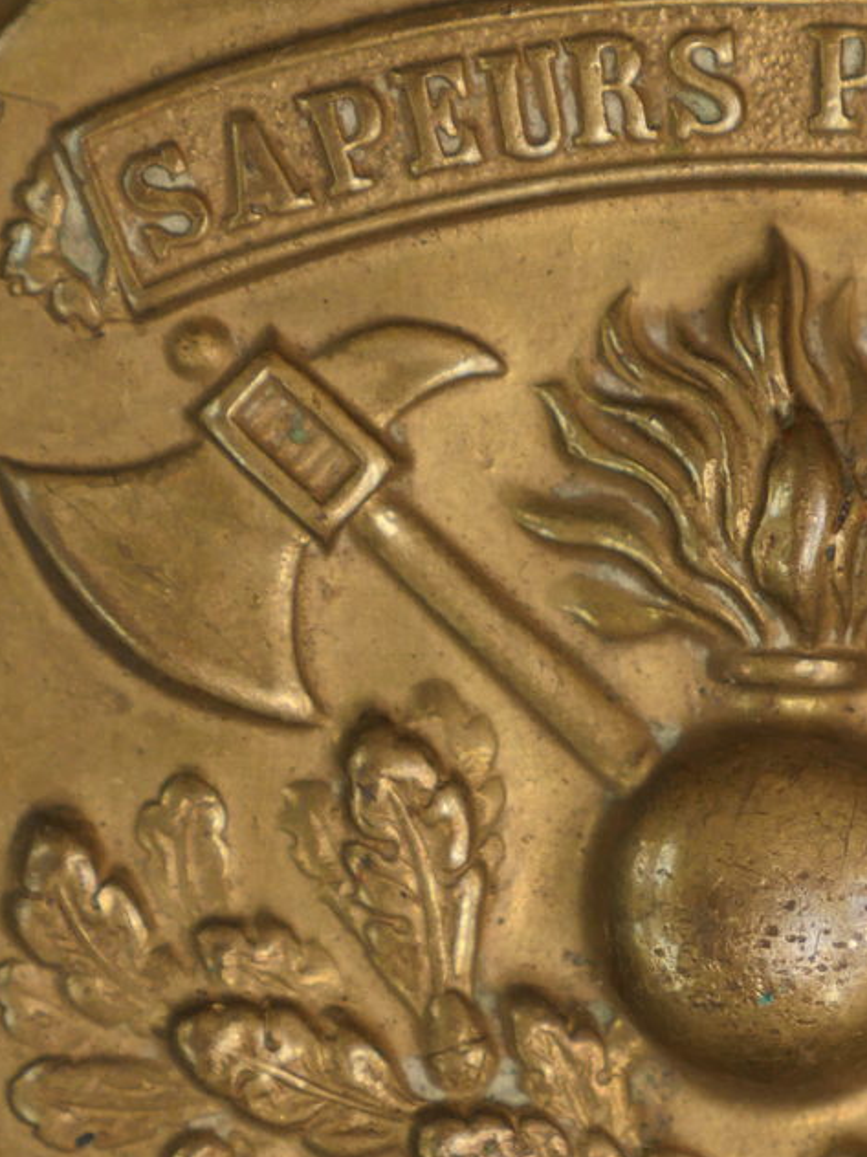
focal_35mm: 222
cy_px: 854
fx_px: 7416
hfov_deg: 6.7
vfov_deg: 8.9
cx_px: 658
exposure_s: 1/80
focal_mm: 35
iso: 200
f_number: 3.2
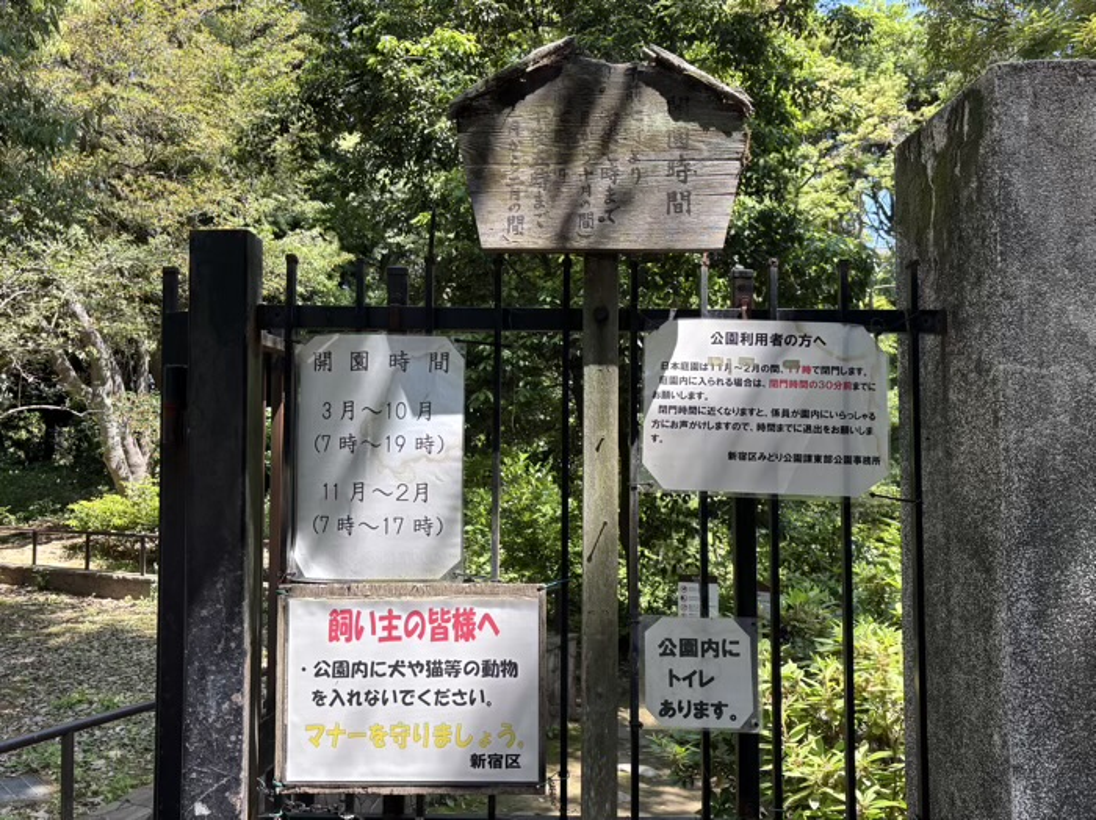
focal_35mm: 26
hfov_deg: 67.3
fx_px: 823
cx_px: 548
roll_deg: -0.4
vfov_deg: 53.0
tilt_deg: +2.1
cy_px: 410
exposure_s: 1/369
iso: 50
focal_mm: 5.96
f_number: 1.6
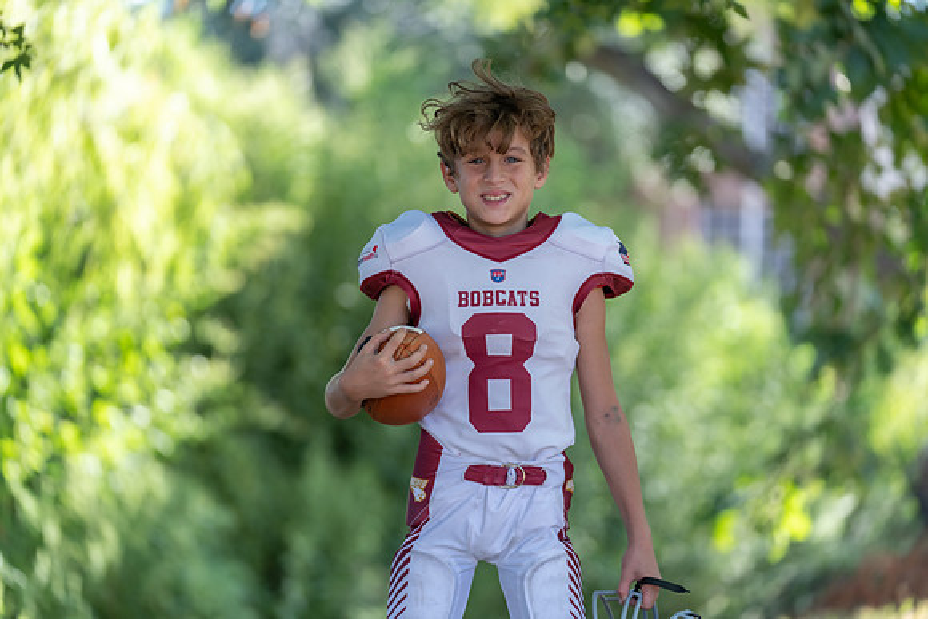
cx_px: 464
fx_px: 3816
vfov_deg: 9.3
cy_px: 310
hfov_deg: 13.9
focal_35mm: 148
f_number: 2.8
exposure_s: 1/320
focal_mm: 148
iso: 160
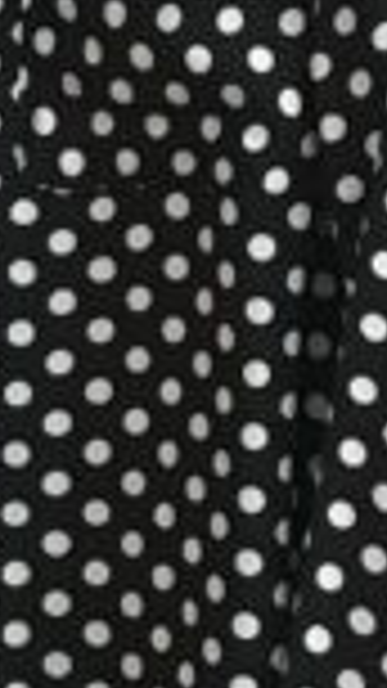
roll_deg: +1.8
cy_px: 418
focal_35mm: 159
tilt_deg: -12.2
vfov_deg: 13.5
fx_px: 2902
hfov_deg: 7.6
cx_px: 351
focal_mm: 3.99
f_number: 1.8
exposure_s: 1/24
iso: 40
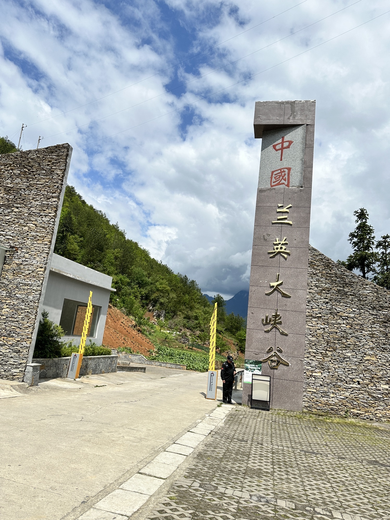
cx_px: 195
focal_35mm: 24
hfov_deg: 56.8
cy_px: 260
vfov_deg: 71.6
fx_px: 361
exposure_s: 1/6623
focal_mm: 6.86
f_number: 1.78
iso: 80
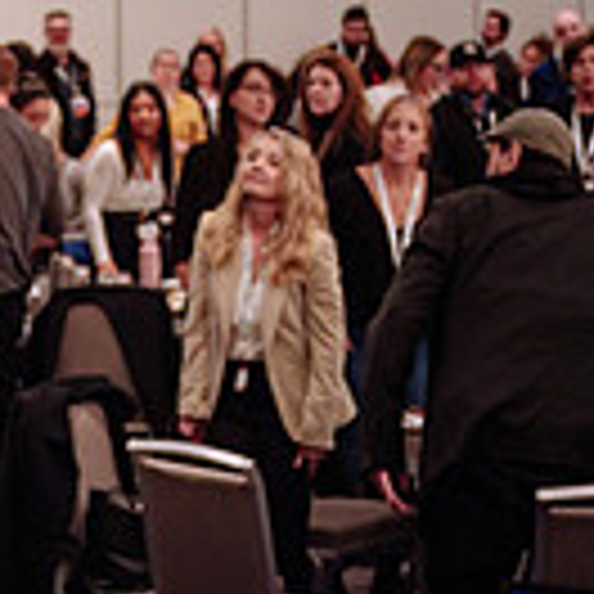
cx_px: 151
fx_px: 2310
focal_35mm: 119
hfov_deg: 14.6
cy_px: 248
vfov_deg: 14.6
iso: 1600
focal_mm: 28
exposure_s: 1/125
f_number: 2.8
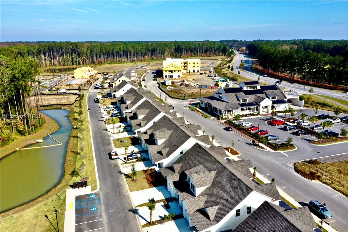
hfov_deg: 65.5
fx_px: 271
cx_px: 174
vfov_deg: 46.4
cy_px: 116
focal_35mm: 28
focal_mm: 10.26
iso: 100
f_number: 11
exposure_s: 1/60
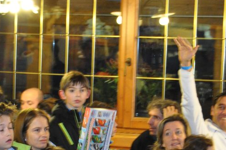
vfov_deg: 7.5
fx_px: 1141
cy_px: 164
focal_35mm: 182
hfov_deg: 11.3
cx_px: 81
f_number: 4.2
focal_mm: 38
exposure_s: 1/20
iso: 1600
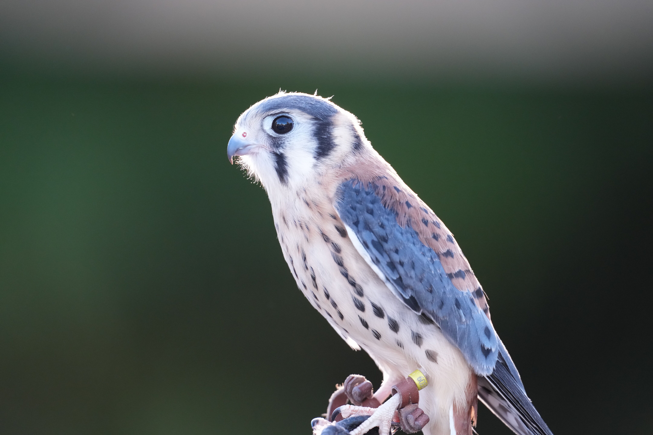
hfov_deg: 3.4
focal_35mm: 600
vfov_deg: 2.3
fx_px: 10882
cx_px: 326
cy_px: 218
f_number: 5.6
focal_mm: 600
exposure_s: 1/500
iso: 4000
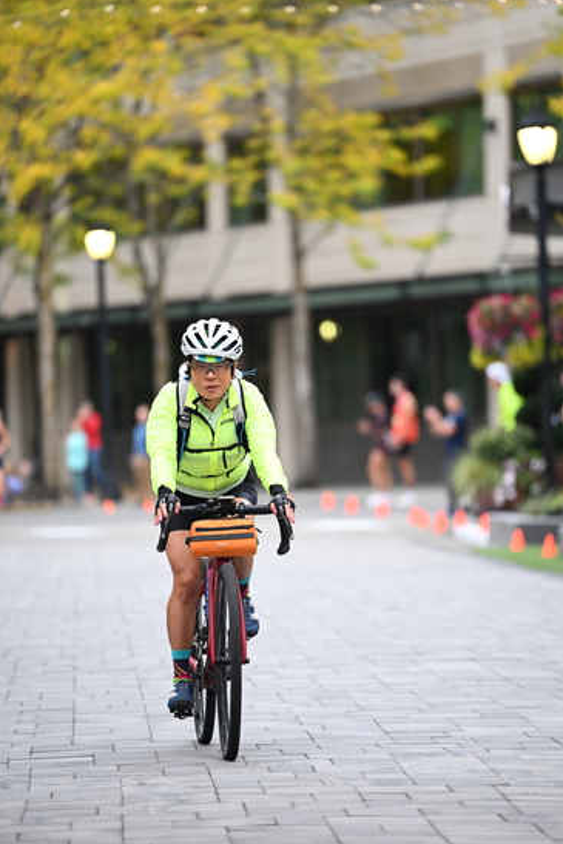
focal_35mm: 201
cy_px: 421
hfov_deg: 6.8
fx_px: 4712
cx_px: 282
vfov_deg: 10.2
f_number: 2.8
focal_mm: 200
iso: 1600
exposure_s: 1/800
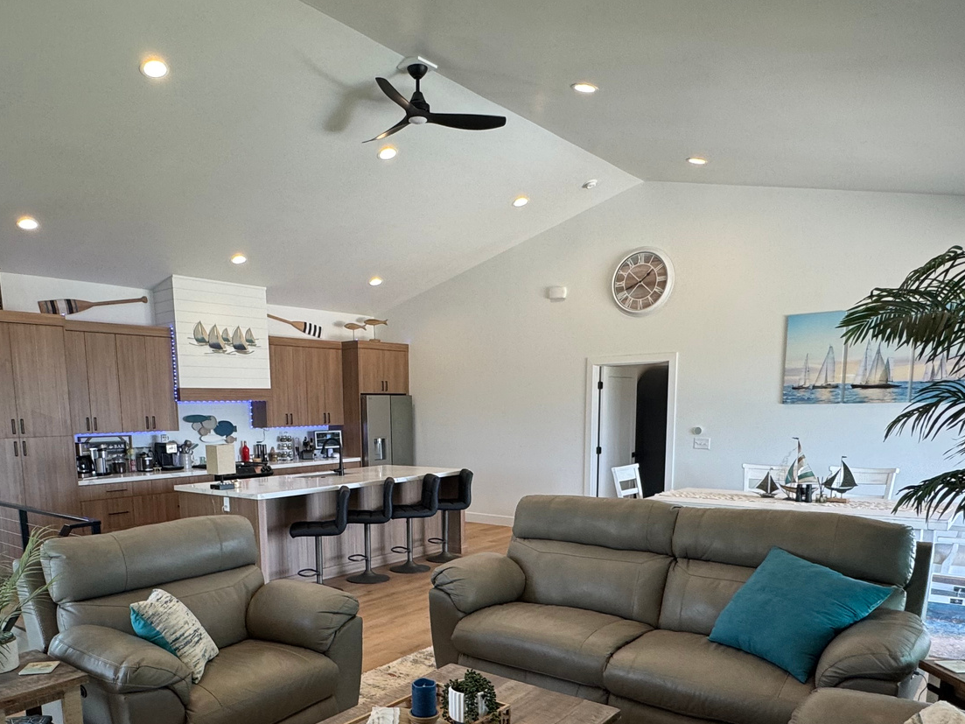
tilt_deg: -6.7
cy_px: 520
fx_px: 725
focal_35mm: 26
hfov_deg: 67.1
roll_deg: +0.2
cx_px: 422
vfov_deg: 51.4
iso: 125
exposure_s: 1/120
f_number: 2.2
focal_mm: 2.22
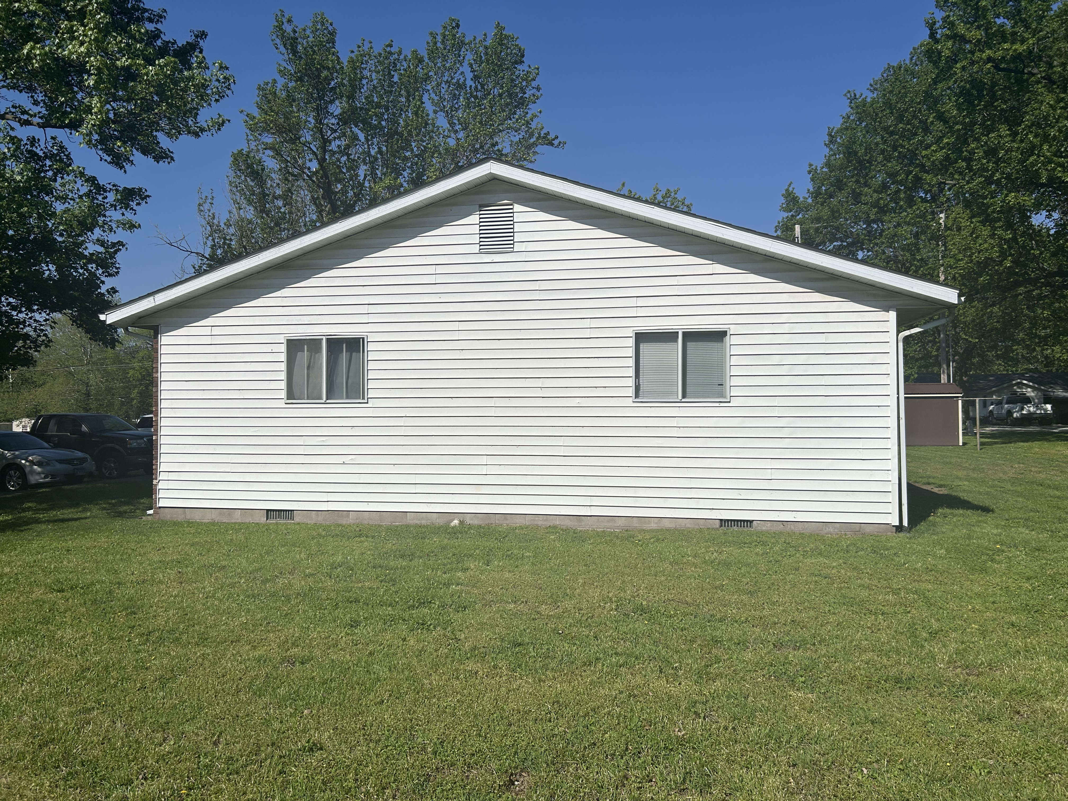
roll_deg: +0.9
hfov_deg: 67.3
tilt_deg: +0.8
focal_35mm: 26
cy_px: 400
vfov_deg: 53.1
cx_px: 534
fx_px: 802
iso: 50
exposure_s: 1/14286
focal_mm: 5.7
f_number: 1.5
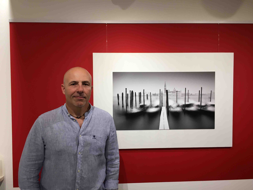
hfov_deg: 61.7
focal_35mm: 29
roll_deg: +0.1
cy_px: 95
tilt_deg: -1.1
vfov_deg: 48.2
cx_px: 126
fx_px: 212
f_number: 2.2
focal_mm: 4.15
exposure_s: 1/33
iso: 25
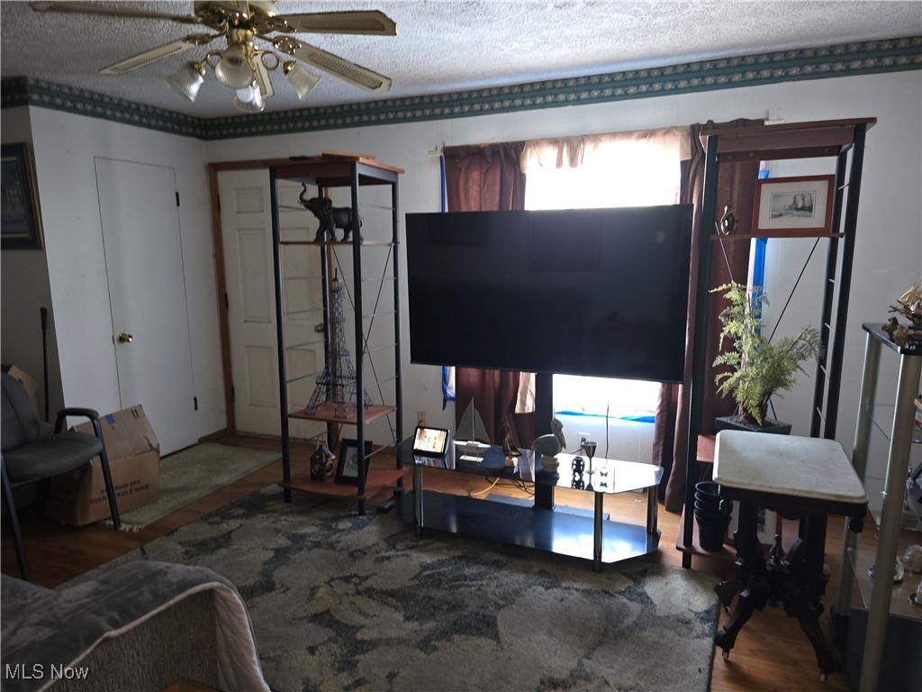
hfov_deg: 73.9
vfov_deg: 58.9
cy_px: 346
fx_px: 613
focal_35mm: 23
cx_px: 461
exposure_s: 1/12
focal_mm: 6.3
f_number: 1.7
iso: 320
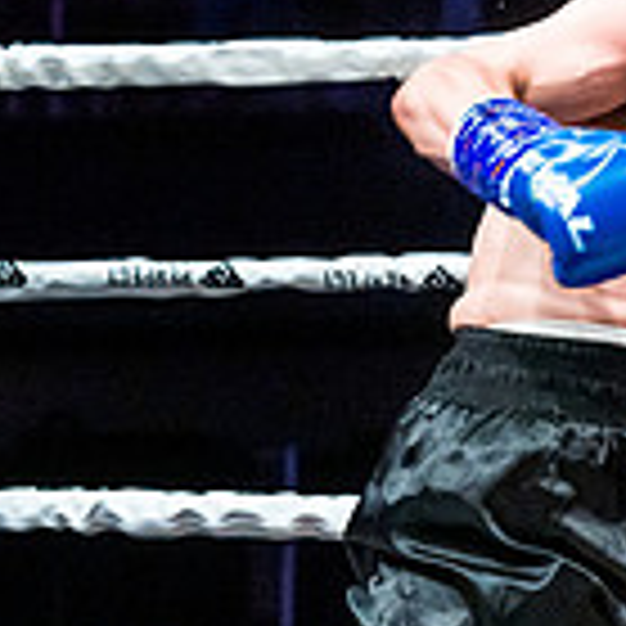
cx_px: 802
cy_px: 119
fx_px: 5258
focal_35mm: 257
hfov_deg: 6.8
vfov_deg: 6.8
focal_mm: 70
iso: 4000
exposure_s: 1/1000
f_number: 4
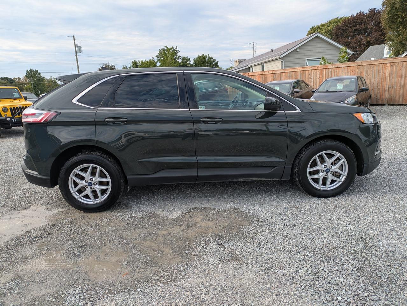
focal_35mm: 25
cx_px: 204
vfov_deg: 54.9
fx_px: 294
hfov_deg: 69.4
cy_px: 153
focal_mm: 5.43
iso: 44
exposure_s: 1/867
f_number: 1.89
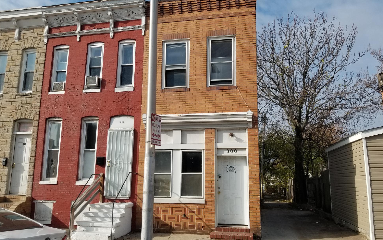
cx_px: 199
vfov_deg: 43.1
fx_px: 303
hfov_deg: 64.6
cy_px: 113
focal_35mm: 29
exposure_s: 1/3128
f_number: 1.7
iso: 50
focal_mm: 4.25
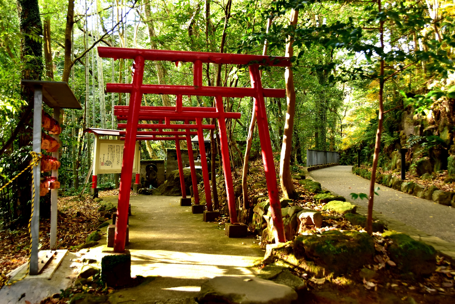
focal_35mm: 33
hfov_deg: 57.2
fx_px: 417
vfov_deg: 40.0
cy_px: 152
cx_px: 228
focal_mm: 22
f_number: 4
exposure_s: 1/60
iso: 400
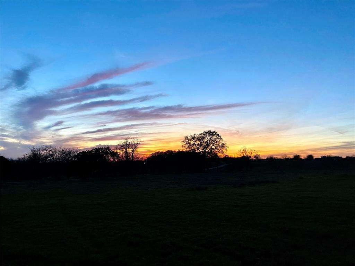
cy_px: 133
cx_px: 178
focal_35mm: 26
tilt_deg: +5.6
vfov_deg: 53.1
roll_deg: +2.0
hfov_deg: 67.3
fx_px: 267
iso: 500
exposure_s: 1/60
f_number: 1.6
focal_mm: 5.1
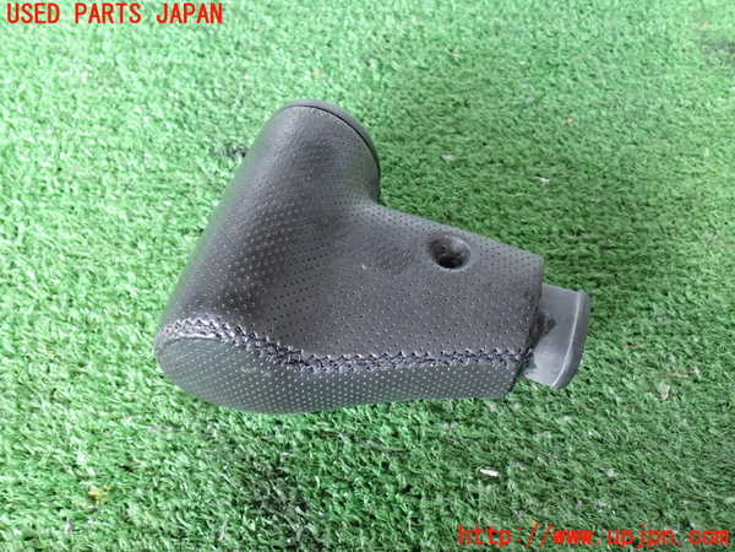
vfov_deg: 39.7
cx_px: 368
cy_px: 276
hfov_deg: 51.4
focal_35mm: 36
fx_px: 764
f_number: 2.5
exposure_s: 1/30
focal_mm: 6.37
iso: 800
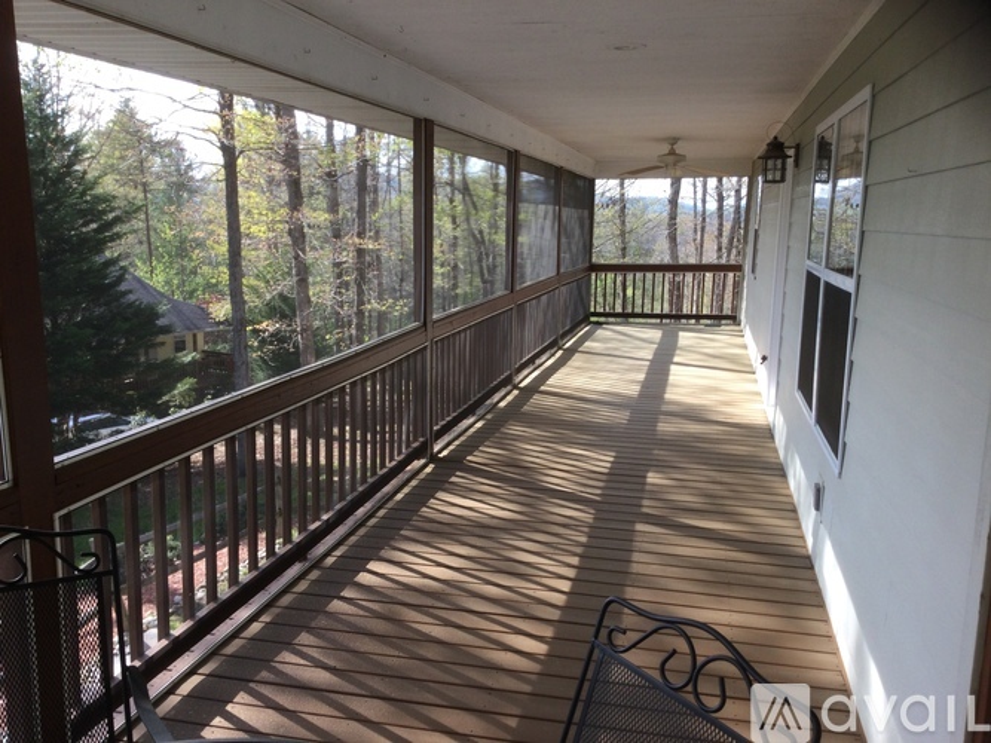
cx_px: 496
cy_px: 372
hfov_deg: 58.4
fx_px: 887
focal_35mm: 31
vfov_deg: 45.4
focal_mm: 3.3
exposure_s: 1/120
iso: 25
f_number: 2.4
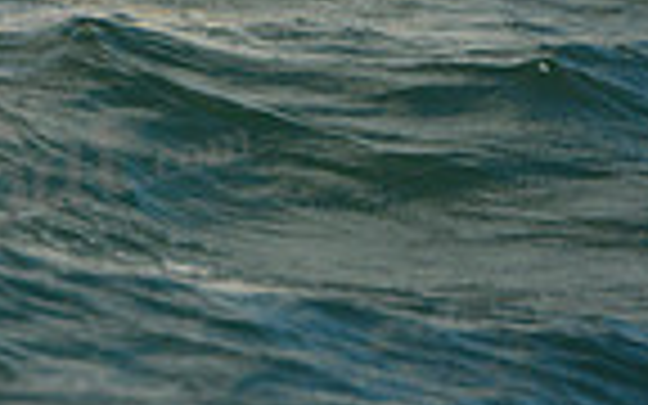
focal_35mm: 820
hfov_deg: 2.6
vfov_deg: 1.6
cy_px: -421
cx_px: -612
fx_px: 14481
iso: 280
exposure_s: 1/1250
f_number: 9
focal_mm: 200
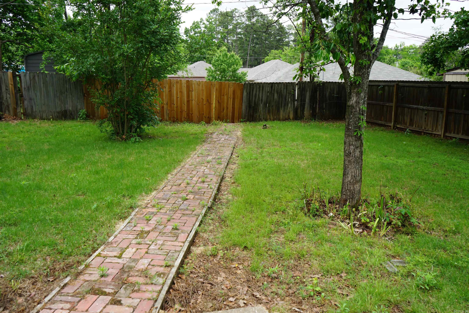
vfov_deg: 46.4
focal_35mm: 28
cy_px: 156
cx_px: 234
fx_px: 365
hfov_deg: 65.5
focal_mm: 28
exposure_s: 1/80
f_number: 8
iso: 100
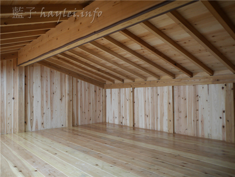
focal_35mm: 30
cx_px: 118
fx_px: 204
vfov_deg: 46.8
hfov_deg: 60.0
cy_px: 88
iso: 640
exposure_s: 1/60
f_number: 1.8
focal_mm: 15
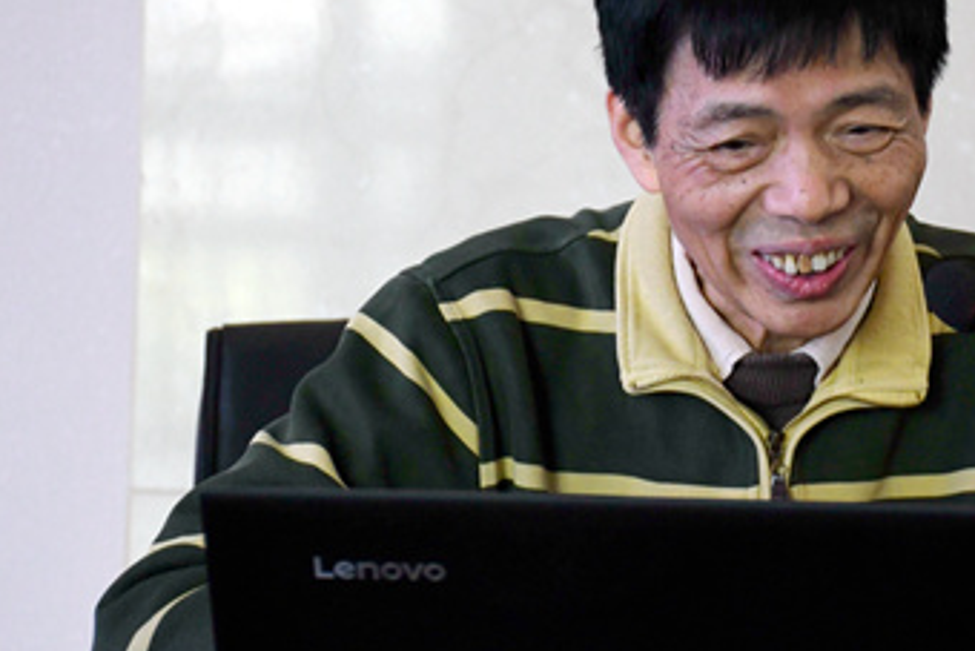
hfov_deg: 15.0
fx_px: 3685
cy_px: 268
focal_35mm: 136
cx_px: 777
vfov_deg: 10.1
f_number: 5
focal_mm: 56
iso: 1000
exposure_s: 1/400
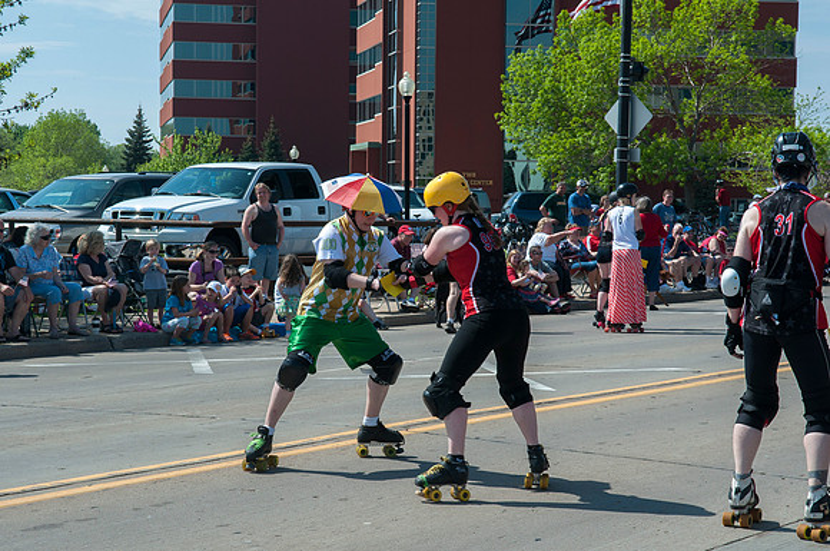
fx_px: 1899
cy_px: 276
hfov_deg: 24.6
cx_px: 415
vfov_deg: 16.5
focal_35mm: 82
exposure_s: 1/400
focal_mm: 55
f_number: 10
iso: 200
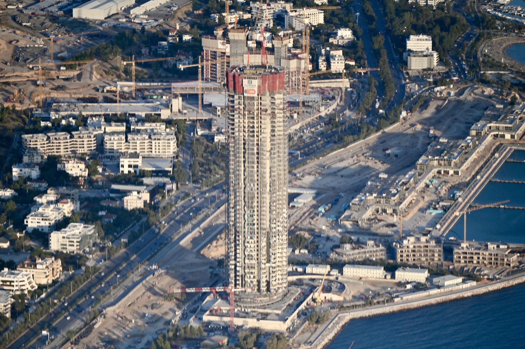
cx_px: 262
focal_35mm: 200
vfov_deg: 6.9
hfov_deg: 10.3
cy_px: 174
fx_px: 2915
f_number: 2.8
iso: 400
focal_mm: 200
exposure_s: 1/8000
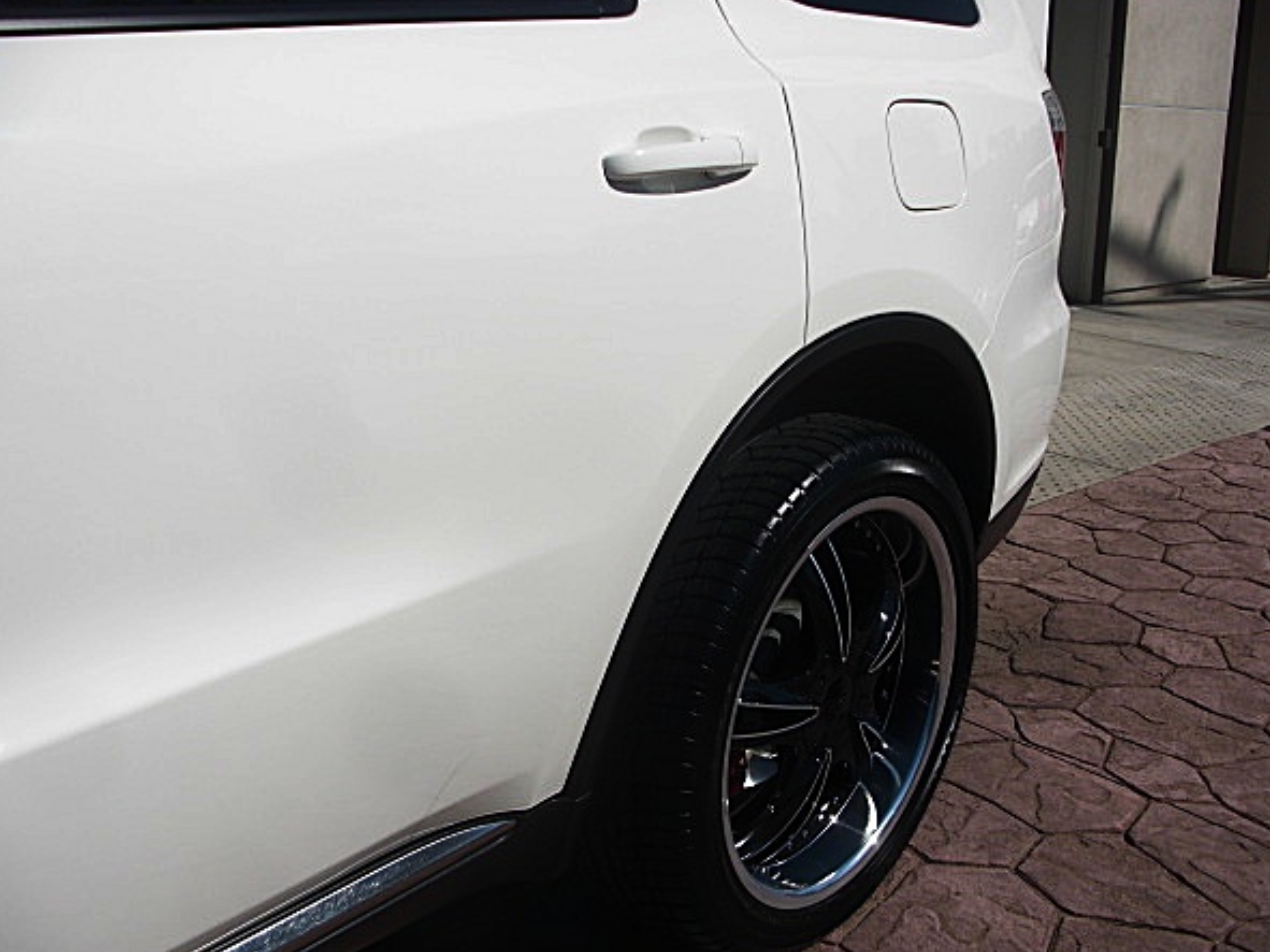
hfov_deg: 47.9
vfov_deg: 36.8
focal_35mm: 39
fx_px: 1431
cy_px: 486
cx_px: 662
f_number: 7.9
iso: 50
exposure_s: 1/320
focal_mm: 6.3
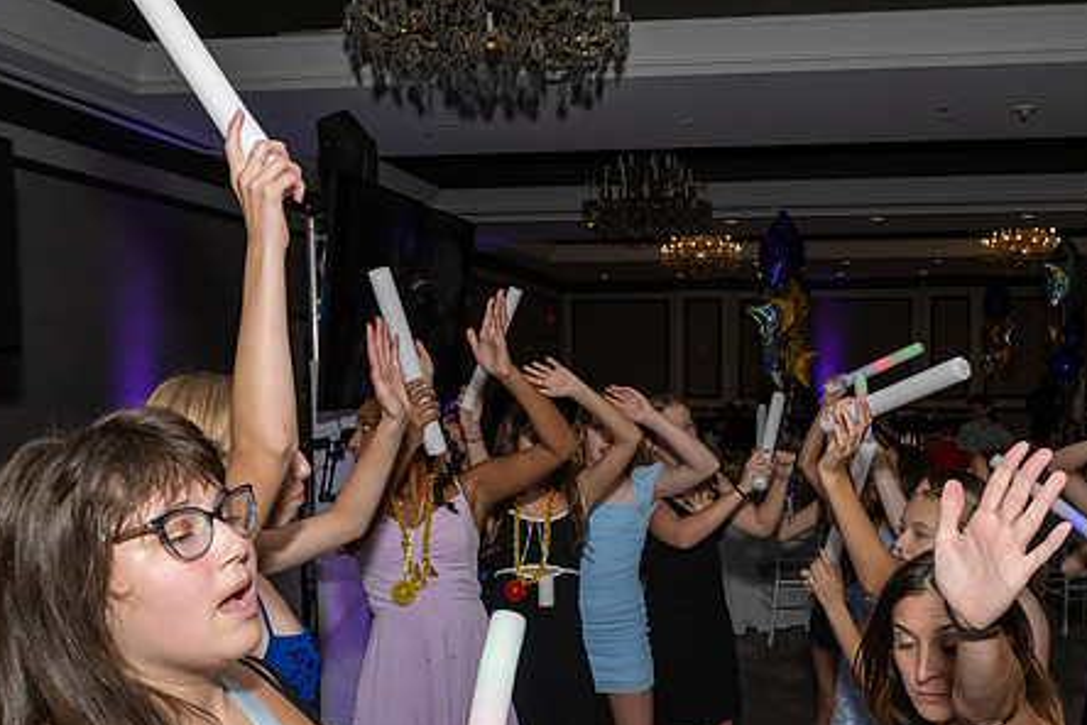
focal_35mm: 34
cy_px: 448
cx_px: 649
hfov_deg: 55.4
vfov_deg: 38.7
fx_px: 1027
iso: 1000
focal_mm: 17
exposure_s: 1/250
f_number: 7.1
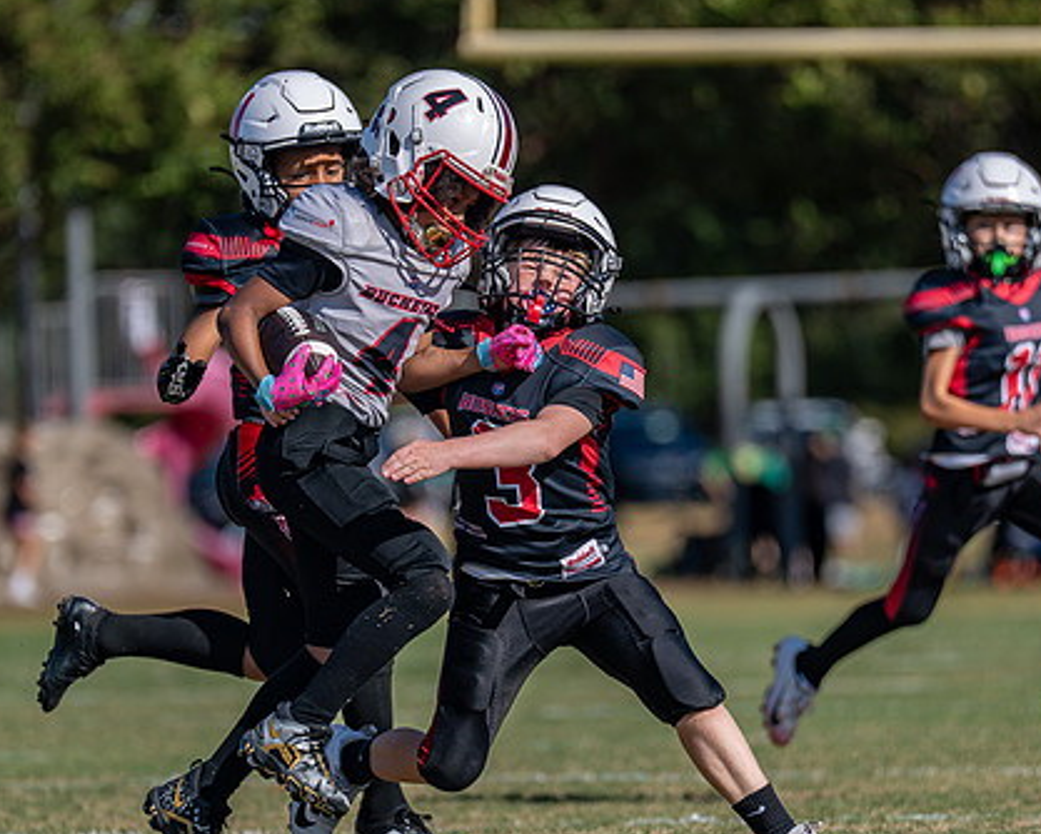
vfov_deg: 3.6
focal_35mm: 431
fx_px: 13285
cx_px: 488
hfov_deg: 4.5
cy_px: 510
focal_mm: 200
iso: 100
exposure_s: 1/2500
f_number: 2.8
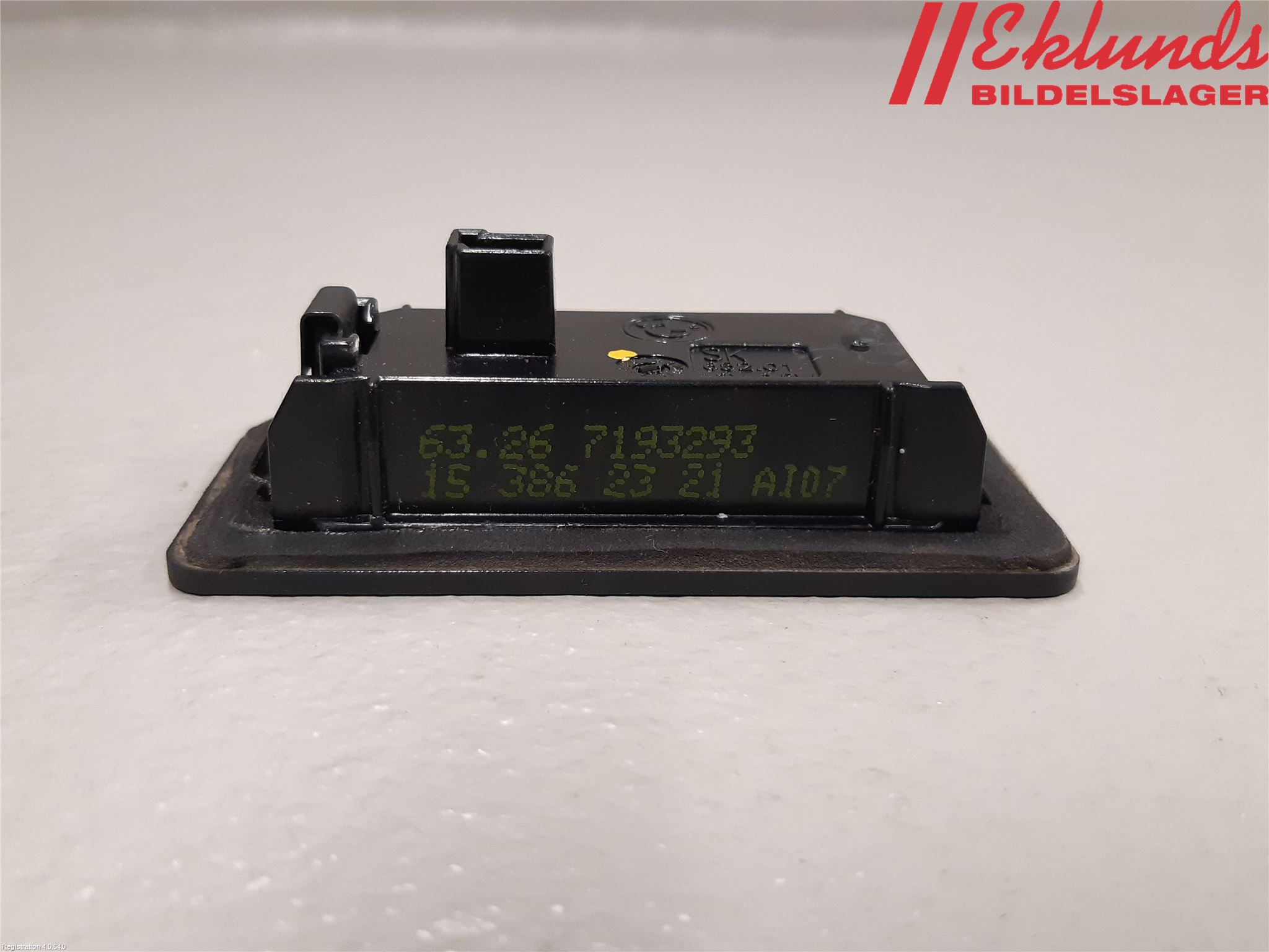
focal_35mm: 26
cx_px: 634
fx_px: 953
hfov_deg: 67.3
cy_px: 476
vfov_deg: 53.1
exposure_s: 1/50
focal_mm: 3.93
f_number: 1.7
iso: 200
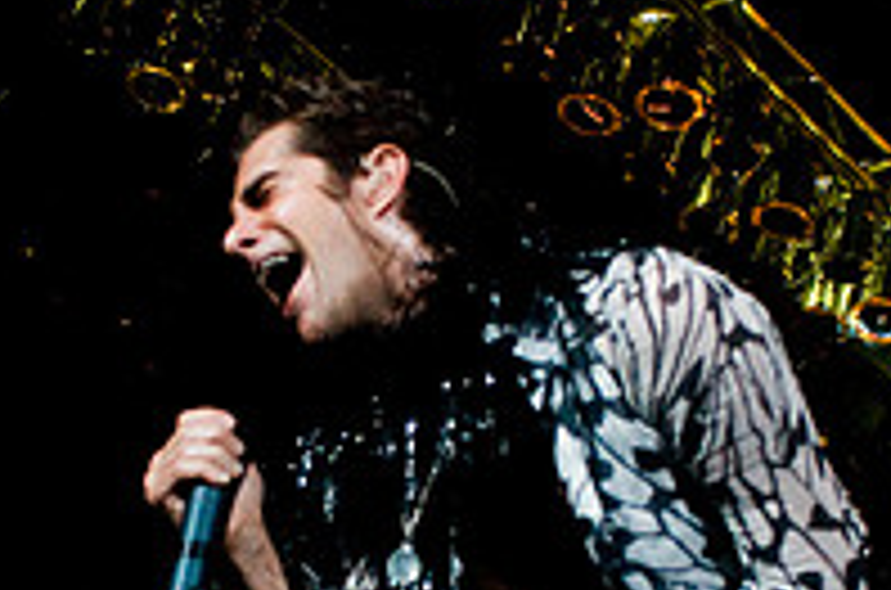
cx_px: 342
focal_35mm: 88
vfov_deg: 15.2
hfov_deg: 23.1
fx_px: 2173
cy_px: 588
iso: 800
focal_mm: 20
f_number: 3.5
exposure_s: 1/160
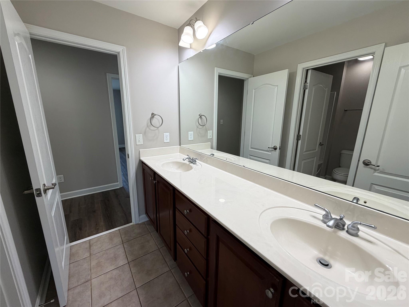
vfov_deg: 85.7
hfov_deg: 102.1
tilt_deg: -13.0
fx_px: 165
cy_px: 154
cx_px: 204
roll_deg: -0.4
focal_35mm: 14
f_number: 2.2
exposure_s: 1/120
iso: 125
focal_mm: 2.22
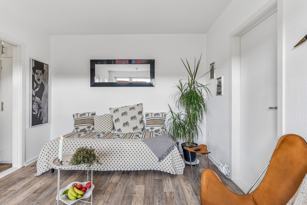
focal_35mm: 17
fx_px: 145
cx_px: 154
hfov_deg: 93.3
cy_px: 102
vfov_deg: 70.4
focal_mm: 17
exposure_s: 1/15
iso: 200
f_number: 10
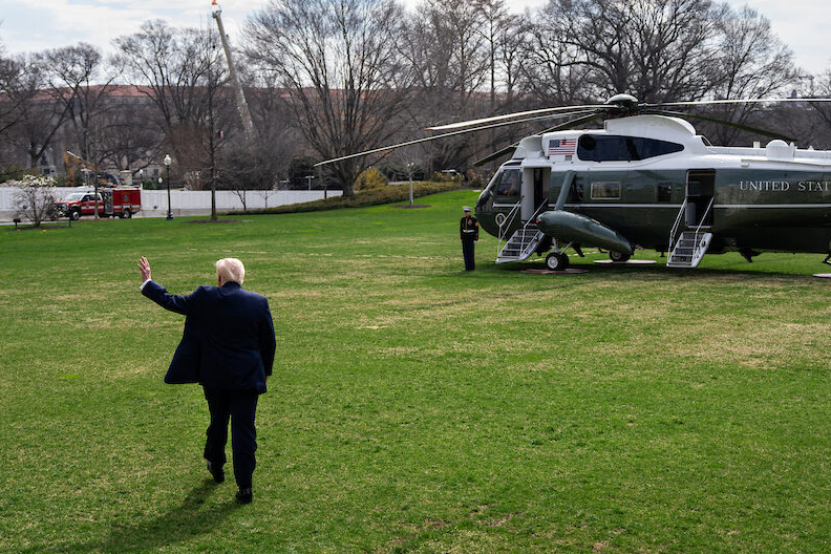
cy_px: 194
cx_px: 468
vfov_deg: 26.9
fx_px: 1154
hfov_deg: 39.5
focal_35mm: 50
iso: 250
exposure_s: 1/1600
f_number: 2.8
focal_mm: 33
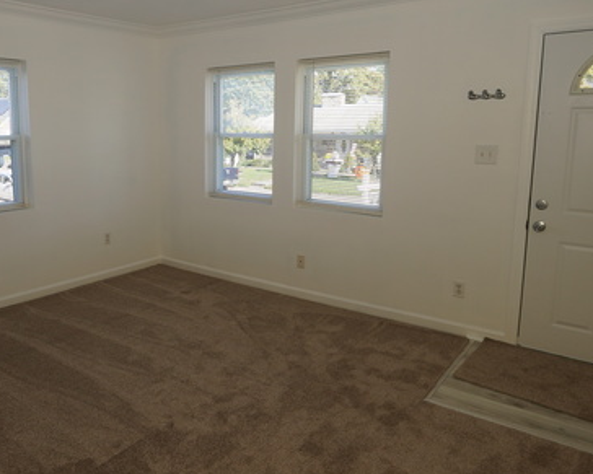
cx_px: 199
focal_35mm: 29
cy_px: 199
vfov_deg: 49.8
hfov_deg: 59.1
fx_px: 509
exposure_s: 1/100
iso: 100
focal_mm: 10
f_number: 4
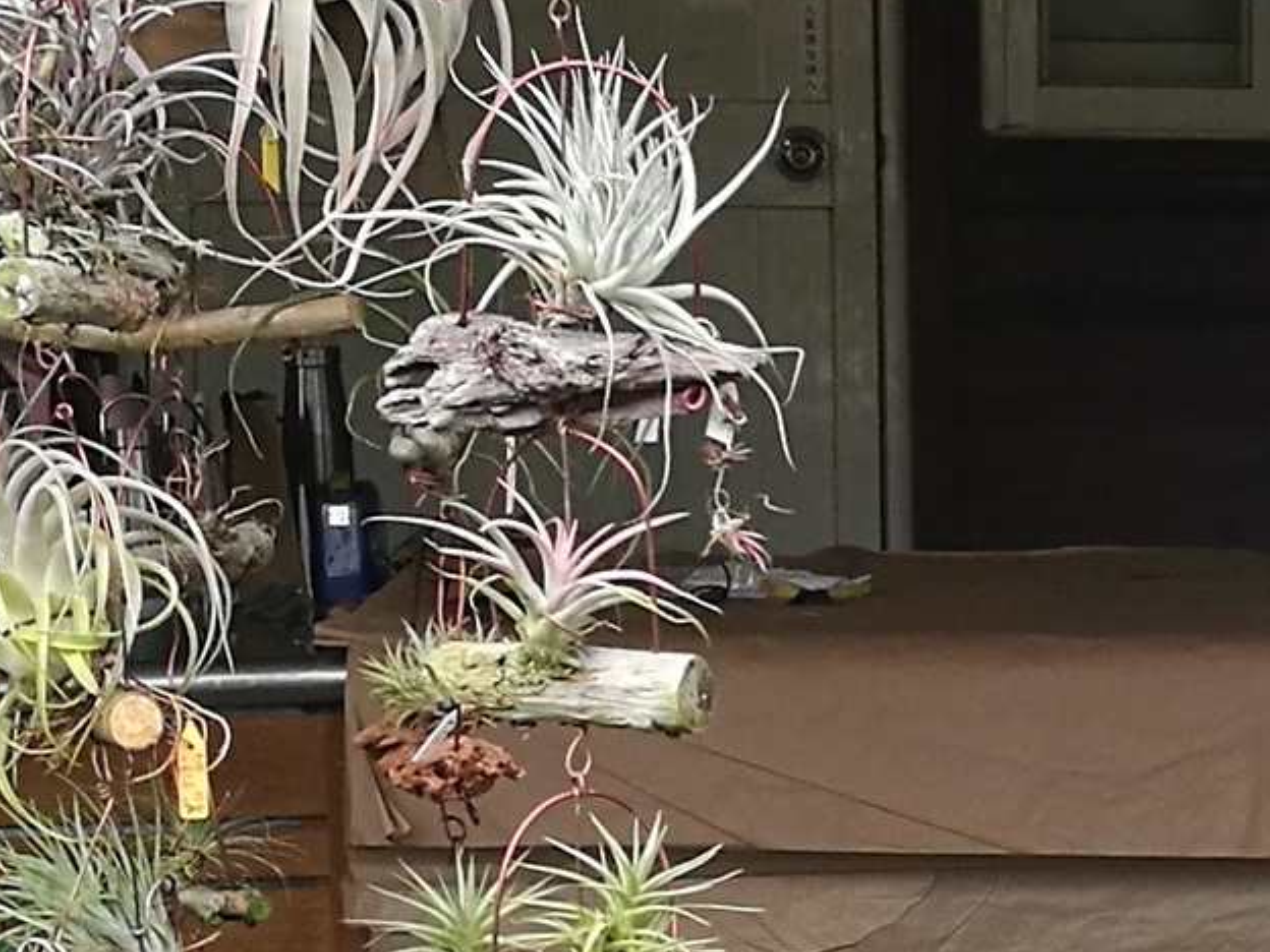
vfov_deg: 10.2
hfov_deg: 13.2
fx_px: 5320
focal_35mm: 145
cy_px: 700
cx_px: 1620
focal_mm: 4.5
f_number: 2.2
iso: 50
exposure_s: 1/100
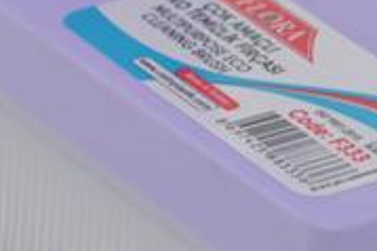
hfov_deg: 4.9
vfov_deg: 3.3
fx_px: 4394
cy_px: -70
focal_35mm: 420
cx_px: 350
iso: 100
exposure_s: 1/80
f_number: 5.6
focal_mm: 50
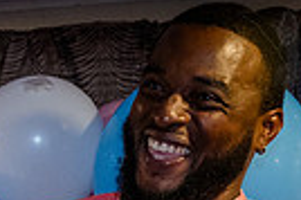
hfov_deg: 12.8
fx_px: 1269
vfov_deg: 8.6
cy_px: 371
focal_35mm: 152
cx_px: -148
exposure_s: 1/320
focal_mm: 35
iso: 6400
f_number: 4
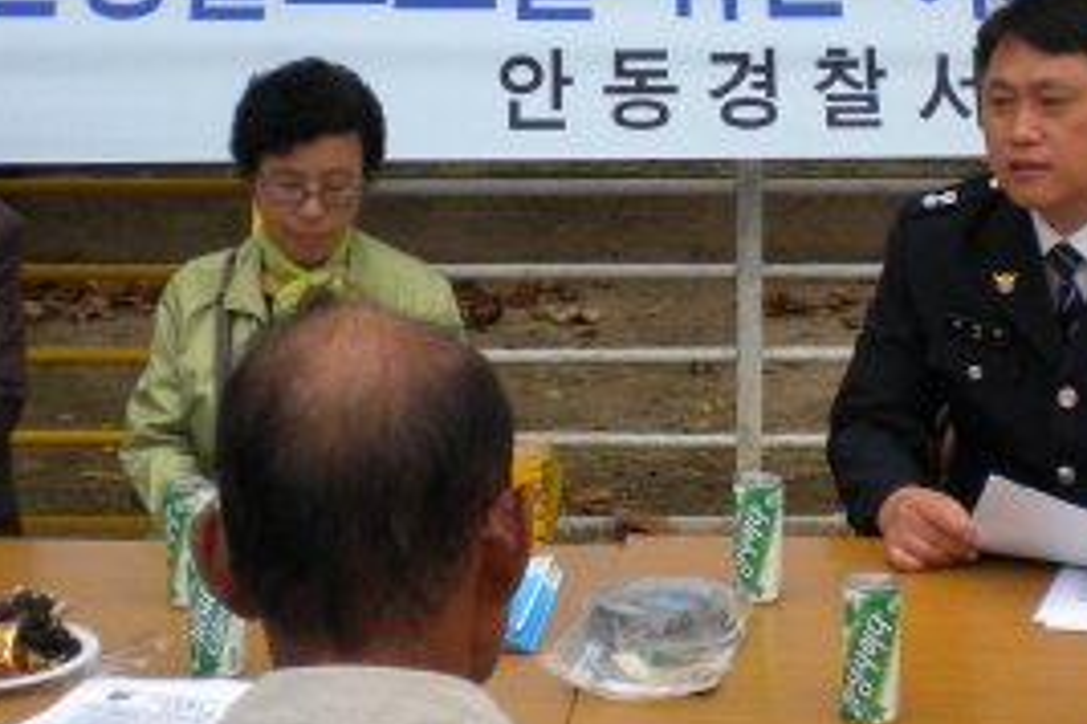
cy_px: 277
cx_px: 765
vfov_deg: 18.2
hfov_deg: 26.8
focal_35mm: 75
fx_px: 2264
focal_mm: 6.3
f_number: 4.6
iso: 80
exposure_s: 1/220
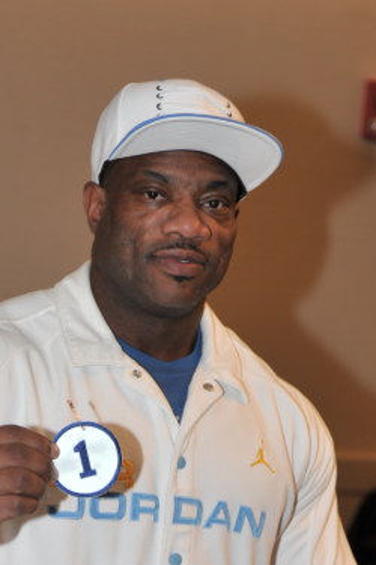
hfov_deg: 12.7
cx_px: 150
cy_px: 591
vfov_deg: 18.3
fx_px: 1692
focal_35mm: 108
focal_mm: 45
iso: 400
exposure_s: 1/250
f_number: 2.8
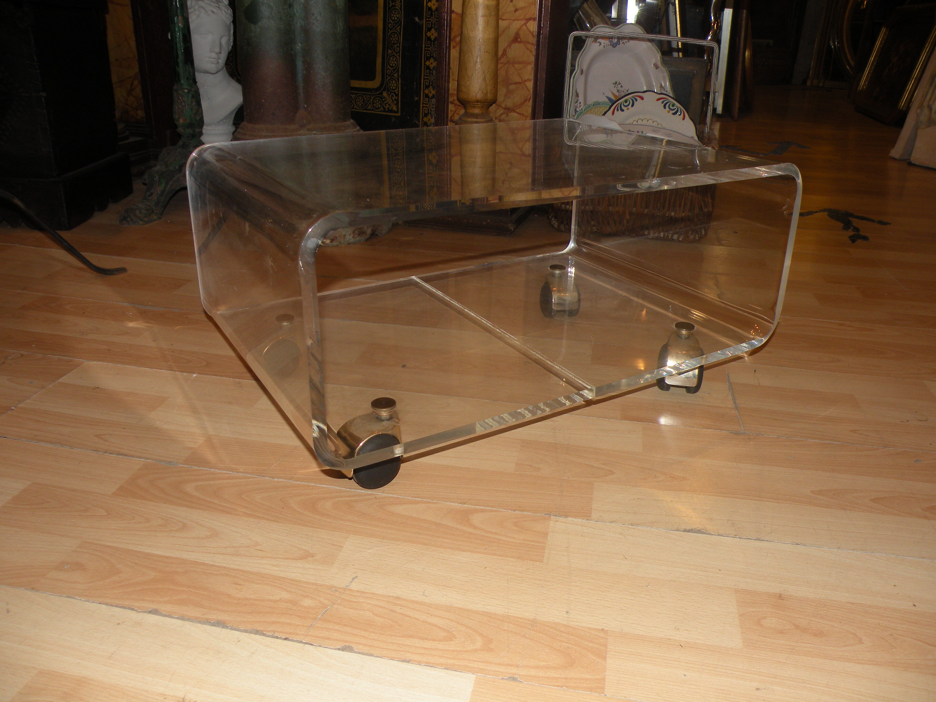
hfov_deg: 65.3
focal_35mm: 27
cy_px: 351
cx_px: 468
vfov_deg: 51.4
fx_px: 730
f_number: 2.8
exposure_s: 1/30
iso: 64
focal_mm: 4.7
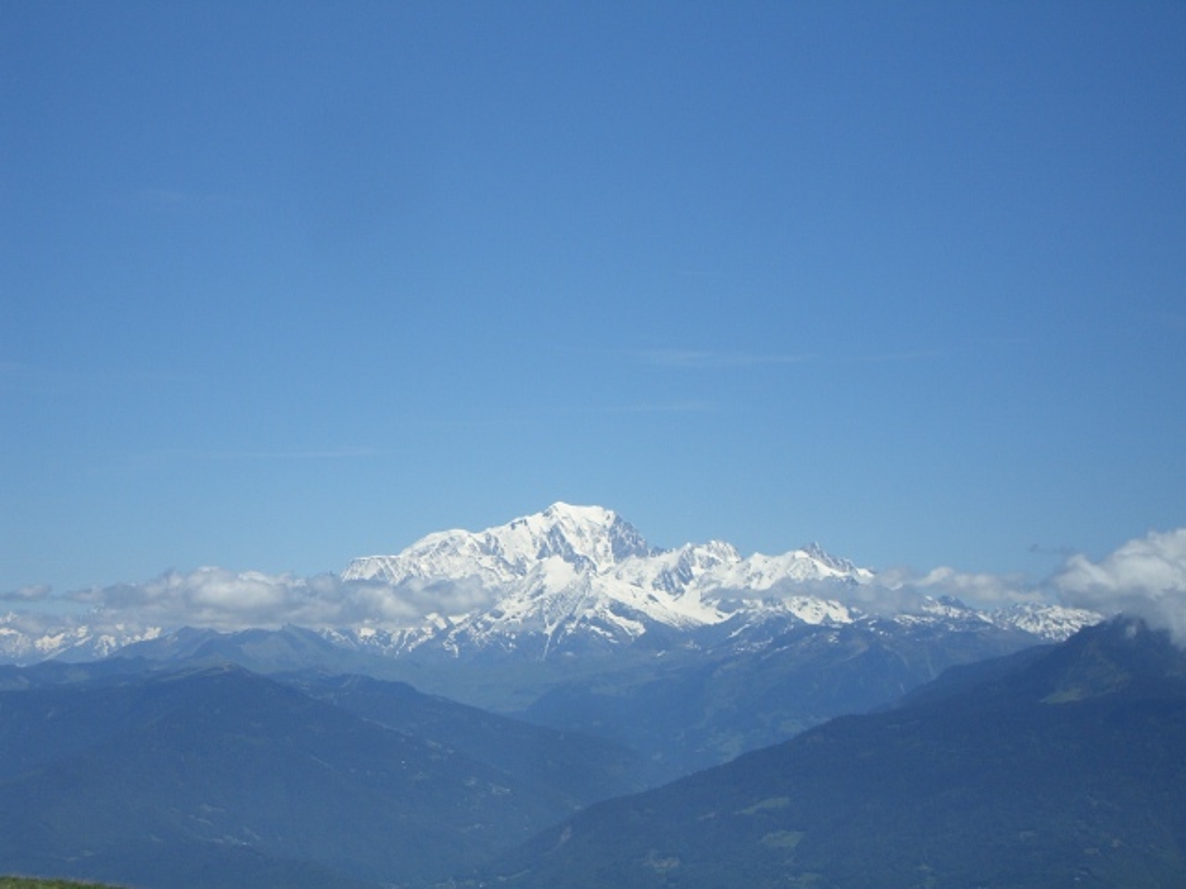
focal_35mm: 94
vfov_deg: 15.7
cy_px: 444
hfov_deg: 20.9
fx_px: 3221
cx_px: 593
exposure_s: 1/400
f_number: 7.4
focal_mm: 15.3
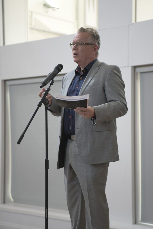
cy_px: 120
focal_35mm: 76
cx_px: 81
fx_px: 484
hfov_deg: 18.0
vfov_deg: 26.6
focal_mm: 70
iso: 1250
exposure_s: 1/80
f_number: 2.8
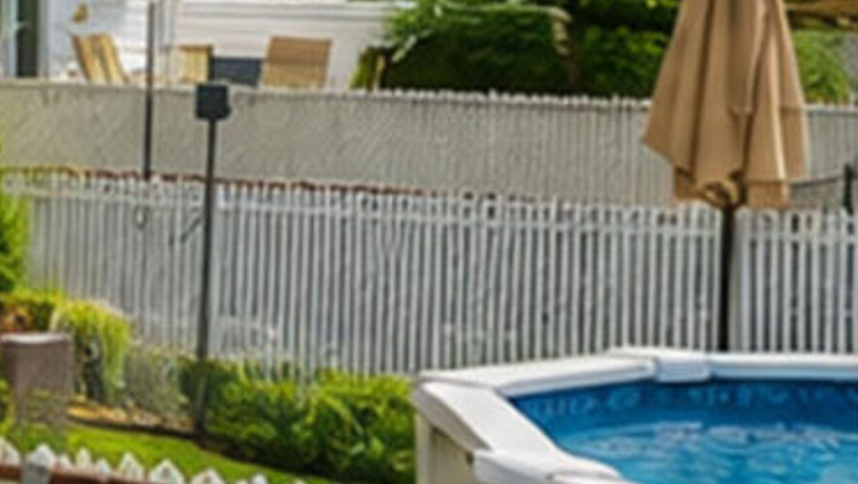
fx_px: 2459
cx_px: -2062
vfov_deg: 11.1
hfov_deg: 9.9
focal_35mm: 108
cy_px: -13
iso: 100
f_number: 2.8
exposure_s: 1/1000
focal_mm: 10
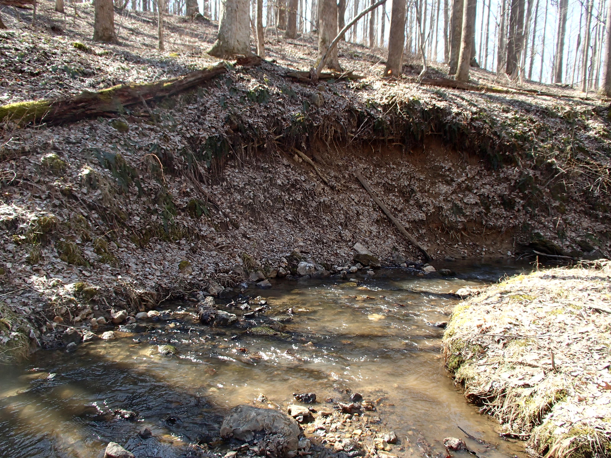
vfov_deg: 49.7
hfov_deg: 63.4
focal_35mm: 28
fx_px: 494
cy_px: 229
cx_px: 306
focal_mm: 5
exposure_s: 1/100
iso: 100
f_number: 3.9
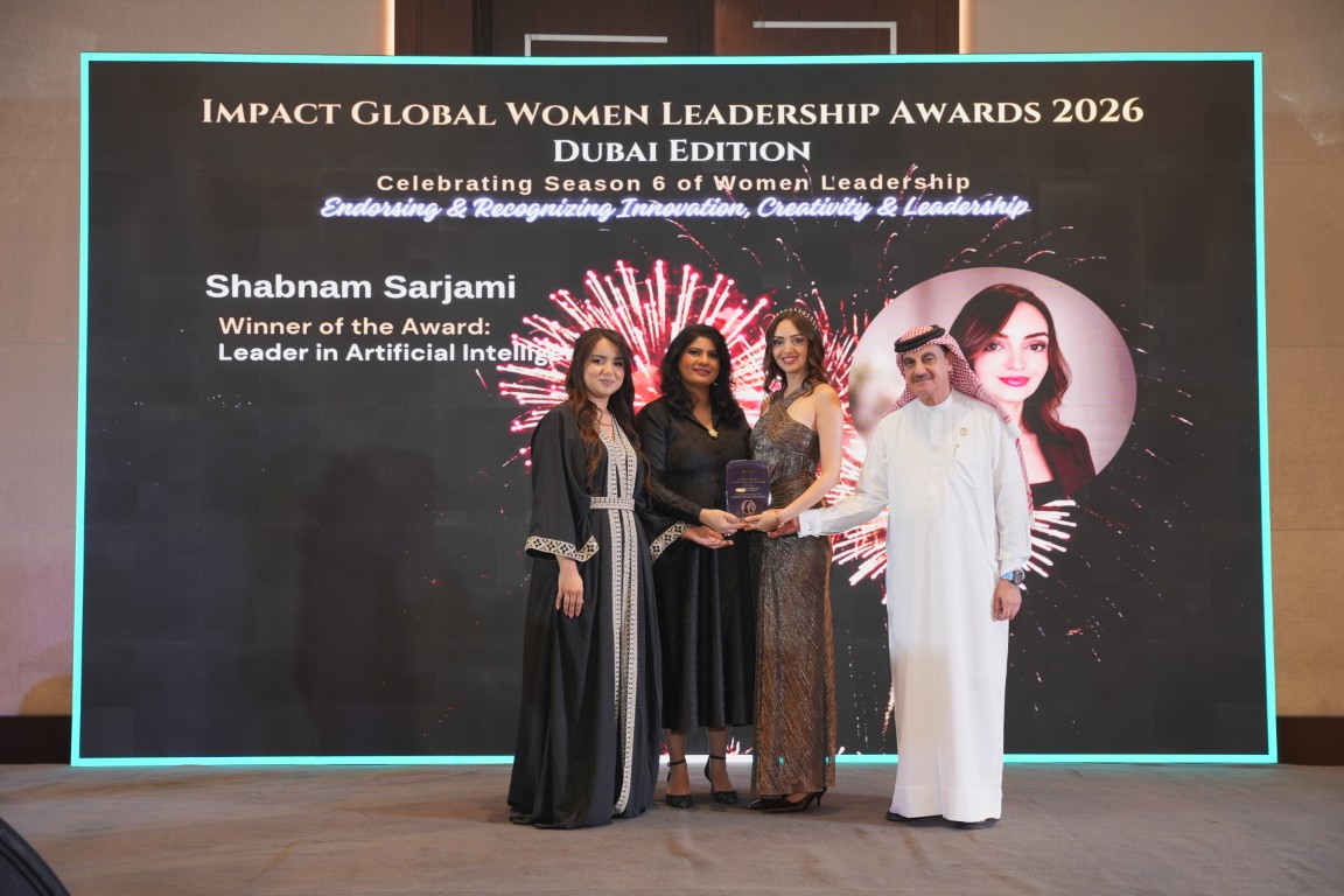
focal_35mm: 45
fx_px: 1695
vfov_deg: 29.6
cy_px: 448
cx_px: 672
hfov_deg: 43.3
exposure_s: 1/100
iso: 800
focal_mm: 45.4
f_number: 4
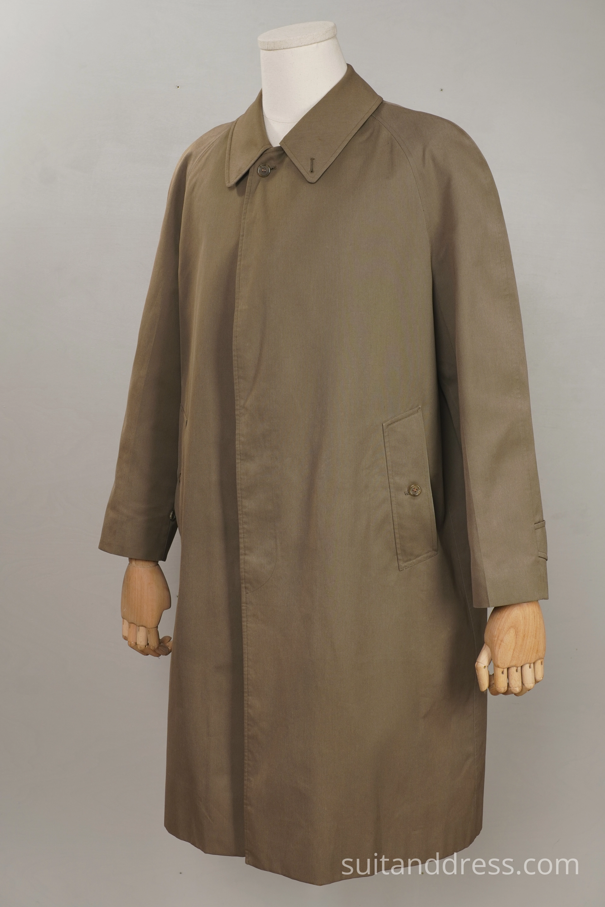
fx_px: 1210
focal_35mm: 48
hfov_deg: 28.1
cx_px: 302
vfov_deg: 41.1
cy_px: 454
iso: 250
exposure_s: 1/10
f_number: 8
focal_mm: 32
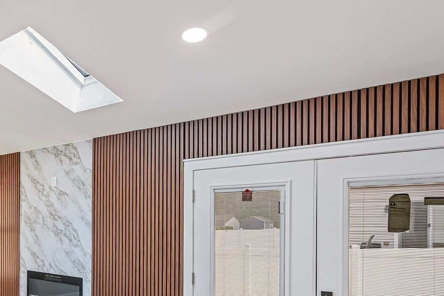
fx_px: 382
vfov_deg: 41.1
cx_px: 24
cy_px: 222
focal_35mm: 31
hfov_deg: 51.3
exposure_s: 1/15
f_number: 8
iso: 220
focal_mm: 14
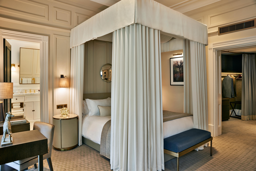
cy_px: 86
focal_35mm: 24
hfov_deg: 73.7
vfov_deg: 53.2
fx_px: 171
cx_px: 128
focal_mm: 24
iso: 100
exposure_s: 2
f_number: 11
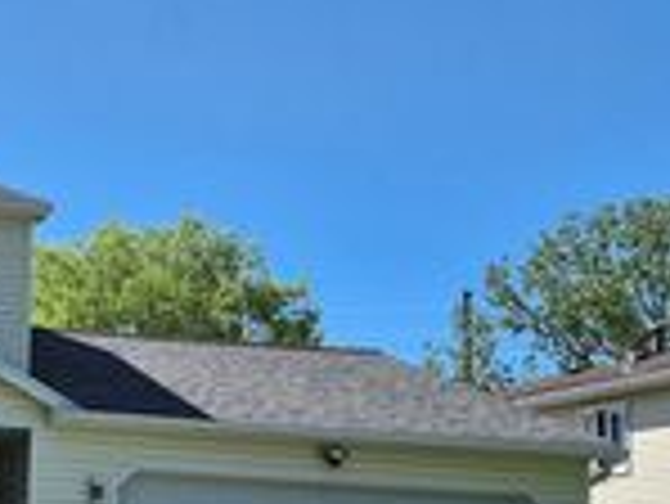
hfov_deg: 23.2
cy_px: 380
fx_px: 1492
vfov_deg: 19.0
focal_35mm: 77
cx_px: -135
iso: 80
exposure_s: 1/5000
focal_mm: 5.4
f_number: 1.8
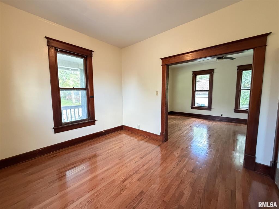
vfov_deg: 85.7
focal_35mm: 14
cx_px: 140
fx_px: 113
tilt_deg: -4.9
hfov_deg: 102.1
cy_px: 104
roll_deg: +0.2
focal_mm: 2.22
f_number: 2.2
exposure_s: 1/60
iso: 640
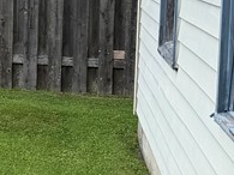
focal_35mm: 126
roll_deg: +1.7
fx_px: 851
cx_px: -281
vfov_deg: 11.7
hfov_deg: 12.9
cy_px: 34
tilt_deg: -5.3
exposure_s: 1/1174
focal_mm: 6.76
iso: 80
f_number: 1.78
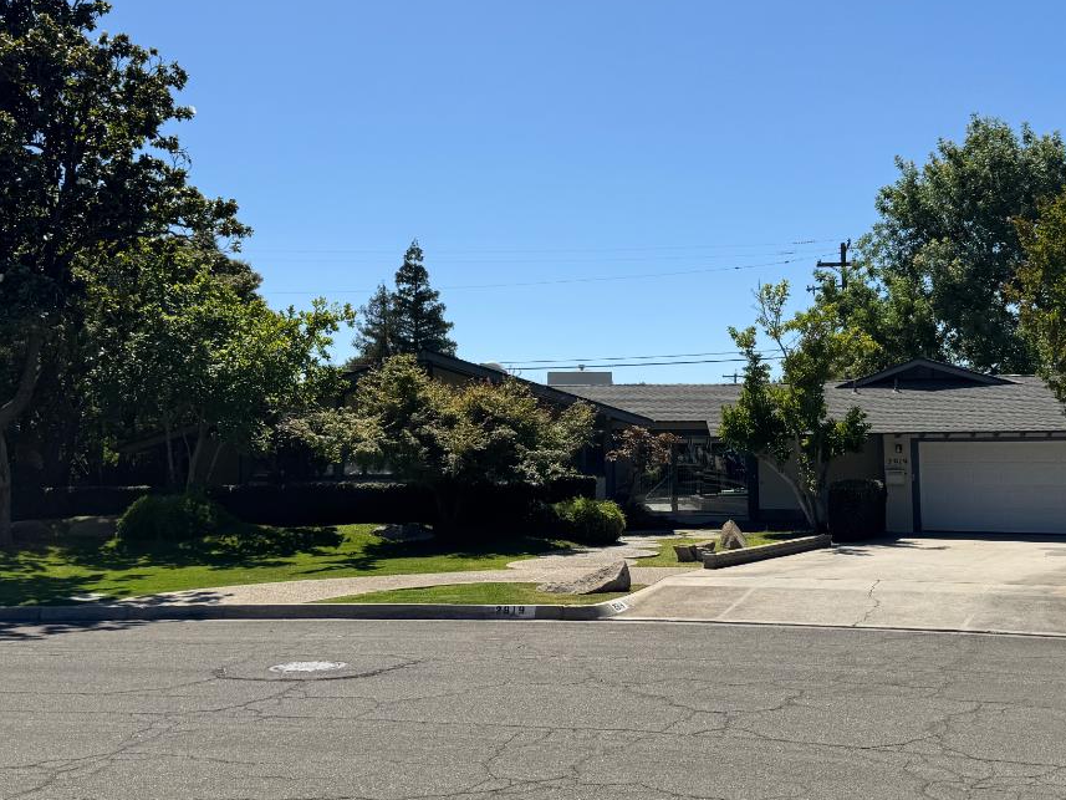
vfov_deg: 34.3
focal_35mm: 42
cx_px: 633
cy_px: 366
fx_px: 1294
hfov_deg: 44.6
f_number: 1.78
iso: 80
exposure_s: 1/6410
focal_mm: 6.76
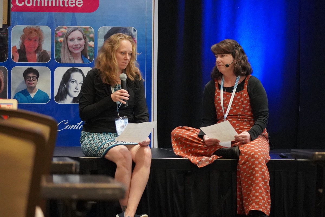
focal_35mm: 147
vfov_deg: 9.3
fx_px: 1327
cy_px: 108
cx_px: 162
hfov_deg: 14.0
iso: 12800
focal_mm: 98
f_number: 5
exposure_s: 1/160
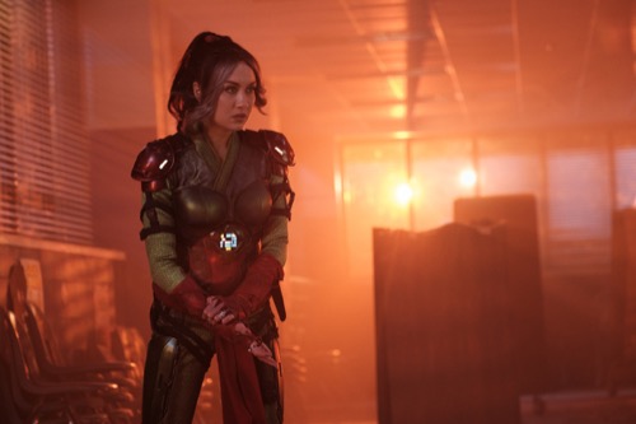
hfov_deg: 19.1
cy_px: 212
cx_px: 318
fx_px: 1890
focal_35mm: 107
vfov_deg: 12.8
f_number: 2.8
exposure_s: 1/100
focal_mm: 71.5
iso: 1600
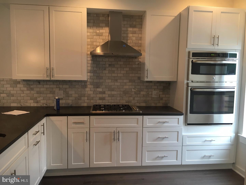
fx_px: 206
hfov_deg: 61.7
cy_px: 92
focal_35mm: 29
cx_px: 123
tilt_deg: -4.4
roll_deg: -0.6
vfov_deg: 48.2
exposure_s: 1/30
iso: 64
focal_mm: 4.15
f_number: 2.2
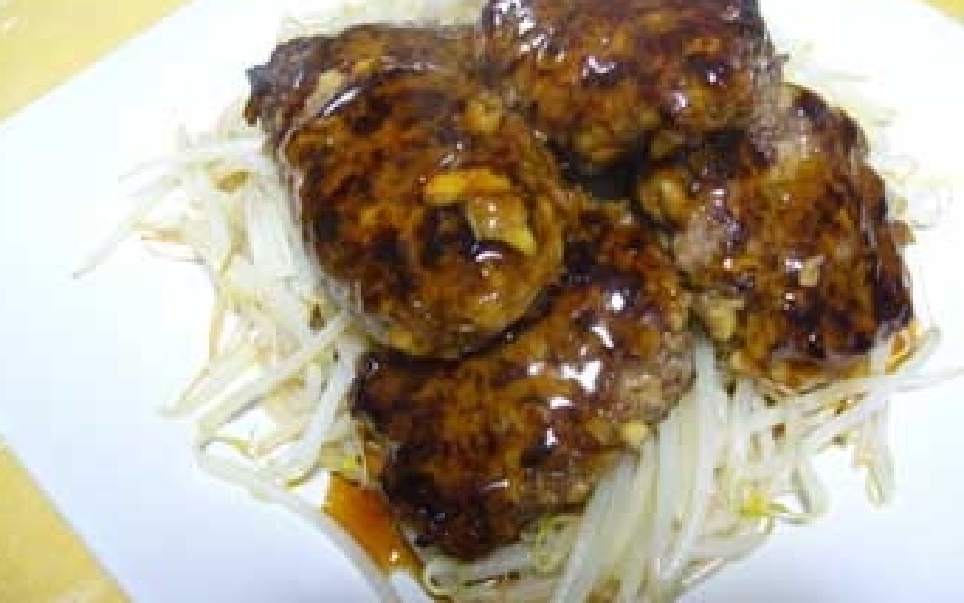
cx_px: 476
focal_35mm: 38
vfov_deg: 33.5
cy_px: 252
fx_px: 999
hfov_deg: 51.5
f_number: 2.8
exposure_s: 1/8
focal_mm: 5.8
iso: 200
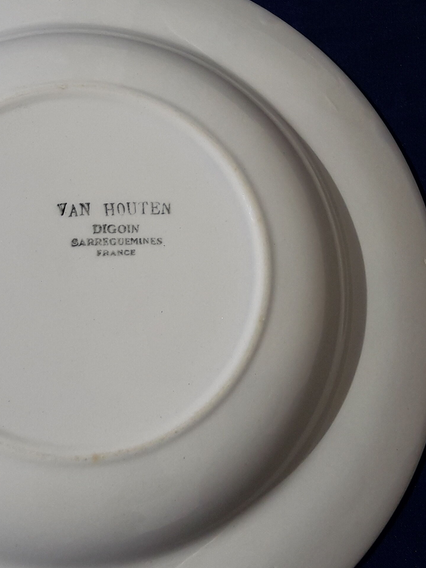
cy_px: 179
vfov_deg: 31.9
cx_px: 108
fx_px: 984
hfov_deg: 24.2
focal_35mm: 60
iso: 40
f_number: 1.9
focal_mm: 3.7
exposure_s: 1/7246
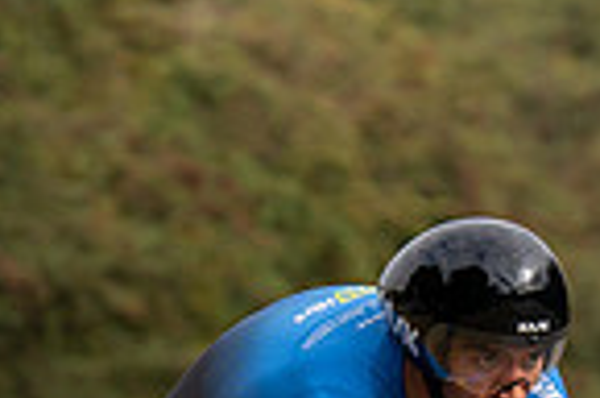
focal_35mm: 953
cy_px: 646
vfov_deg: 1.4
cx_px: 474
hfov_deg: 2.2
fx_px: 15848
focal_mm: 140
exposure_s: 1/1000
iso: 100
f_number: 4
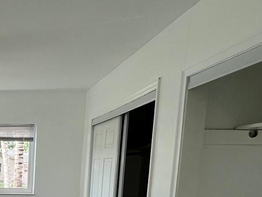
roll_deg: -1.1
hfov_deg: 33.5
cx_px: -58
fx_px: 341
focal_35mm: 45
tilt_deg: -8.3
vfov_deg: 28.8
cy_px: 223
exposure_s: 1/120
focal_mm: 1.57
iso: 50
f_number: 1.8
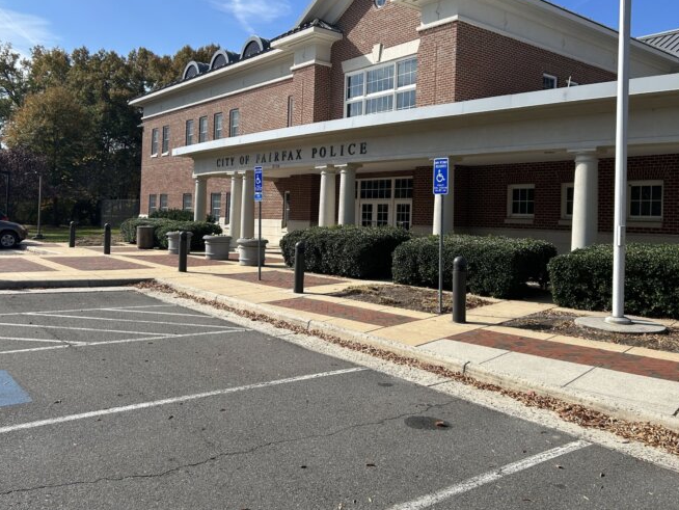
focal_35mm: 31
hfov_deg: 58.3
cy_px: 208
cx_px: 334
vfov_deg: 45.3
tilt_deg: -1.2
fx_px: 608
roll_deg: -2.8
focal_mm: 5.7
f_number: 1.5
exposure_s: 1/3165
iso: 50
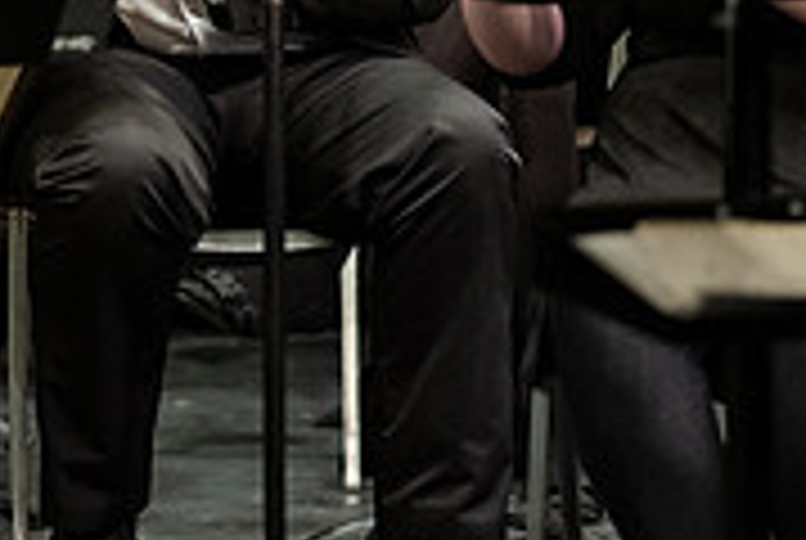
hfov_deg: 2.1
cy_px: -43
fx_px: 21753
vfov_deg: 1.4
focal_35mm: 970
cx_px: 225
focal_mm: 300
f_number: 3.2
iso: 4000
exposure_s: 1/320
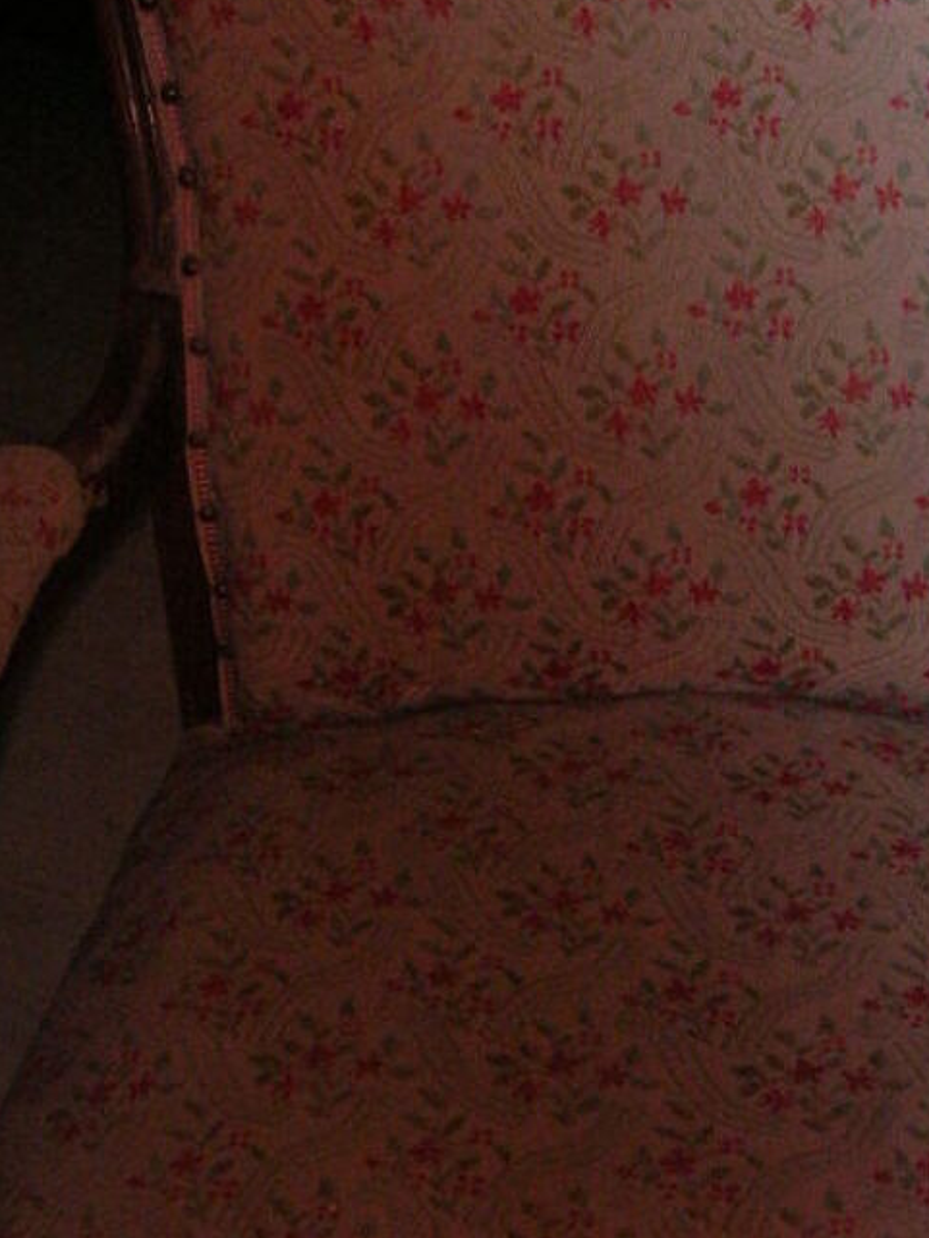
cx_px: 699
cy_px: 517
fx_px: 2826
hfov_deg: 18.5
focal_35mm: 79
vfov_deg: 24.7
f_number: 2.8
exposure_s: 1/60.1
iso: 200
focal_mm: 7.8
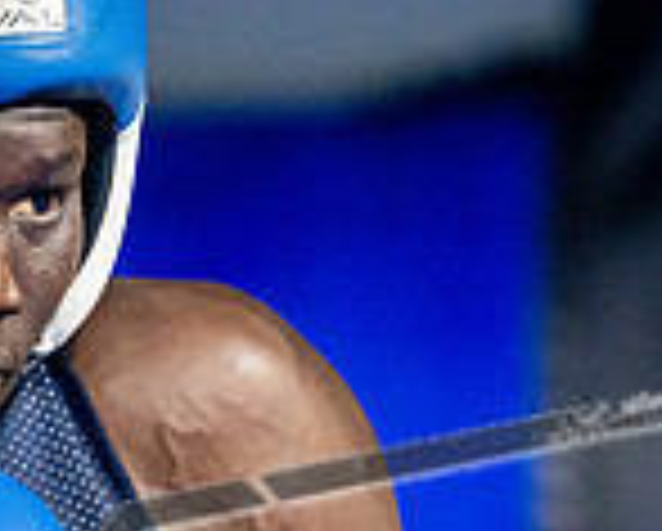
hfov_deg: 3.6
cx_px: 108
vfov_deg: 2.9
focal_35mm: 533
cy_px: 578
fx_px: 10457
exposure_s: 1/1000
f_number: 2
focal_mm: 144
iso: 6400
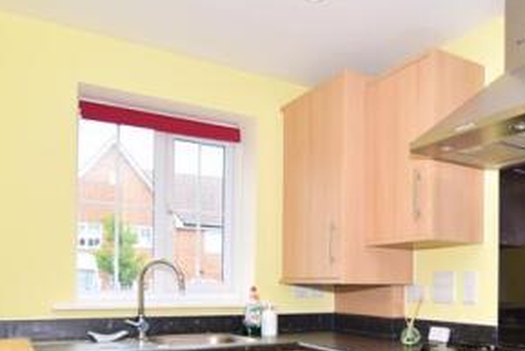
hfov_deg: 53.4
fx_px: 496
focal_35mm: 34
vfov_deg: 37.3
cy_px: 290
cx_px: 391
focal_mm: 10
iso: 200
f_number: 5
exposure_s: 1/60
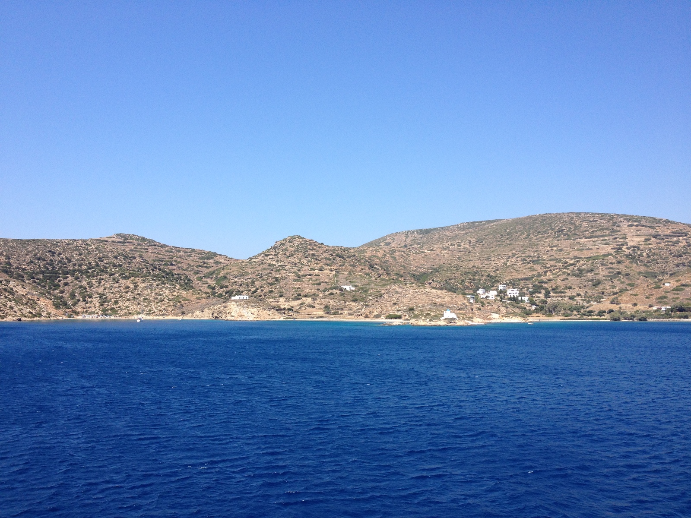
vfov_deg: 40.7
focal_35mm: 35
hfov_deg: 52.6
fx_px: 699
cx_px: 346
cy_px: 259
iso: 50
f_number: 2.4
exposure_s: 1/1493
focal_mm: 4.28
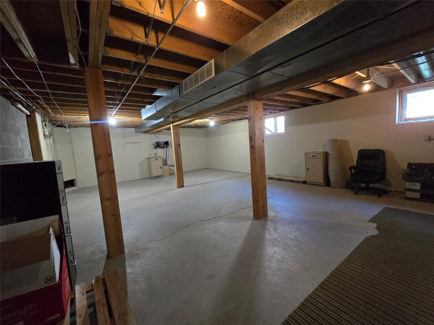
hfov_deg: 106.2
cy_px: 162
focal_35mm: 13
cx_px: 217
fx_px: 163
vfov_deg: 89.9
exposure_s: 1/60
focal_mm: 2.2
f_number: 2.2
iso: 1250
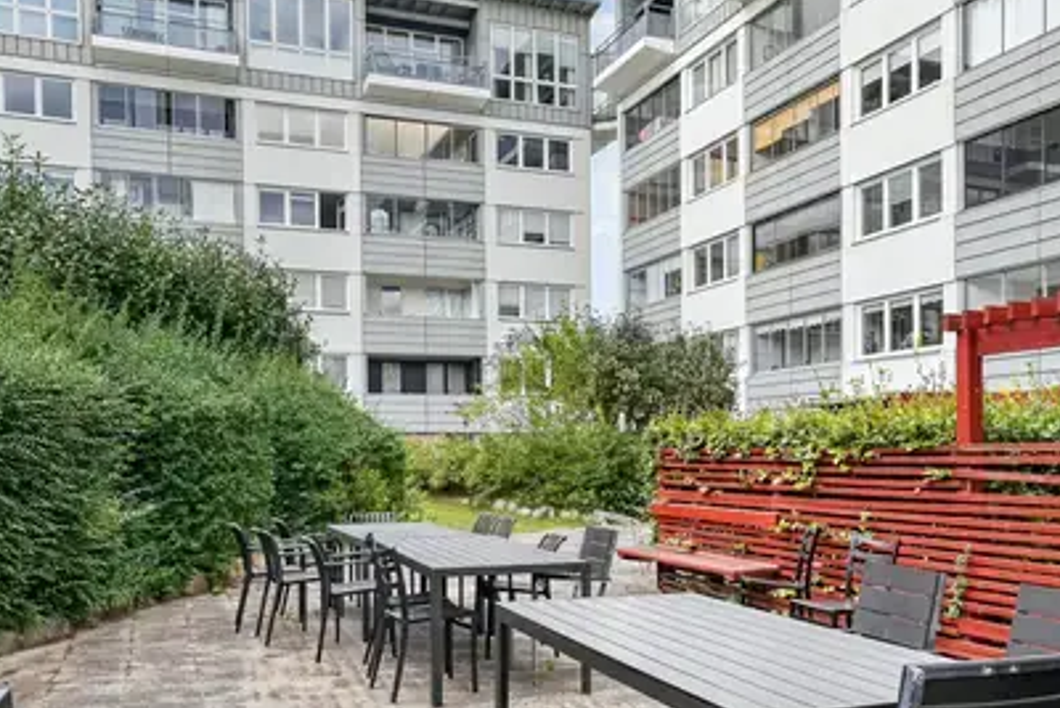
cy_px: 469
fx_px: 1060
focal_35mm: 36
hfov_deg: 52.9
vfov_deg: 36.5
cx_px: 607
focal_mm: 24
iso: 400
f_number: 8
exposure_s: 1/50
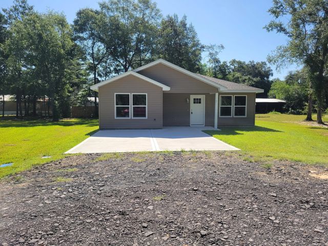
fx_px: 246
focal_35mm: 26
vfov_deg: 53.1
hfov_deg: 67.3
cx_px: 164
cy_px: 123
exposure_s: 1/2010
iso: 40
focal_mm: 5.4
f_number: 1.8
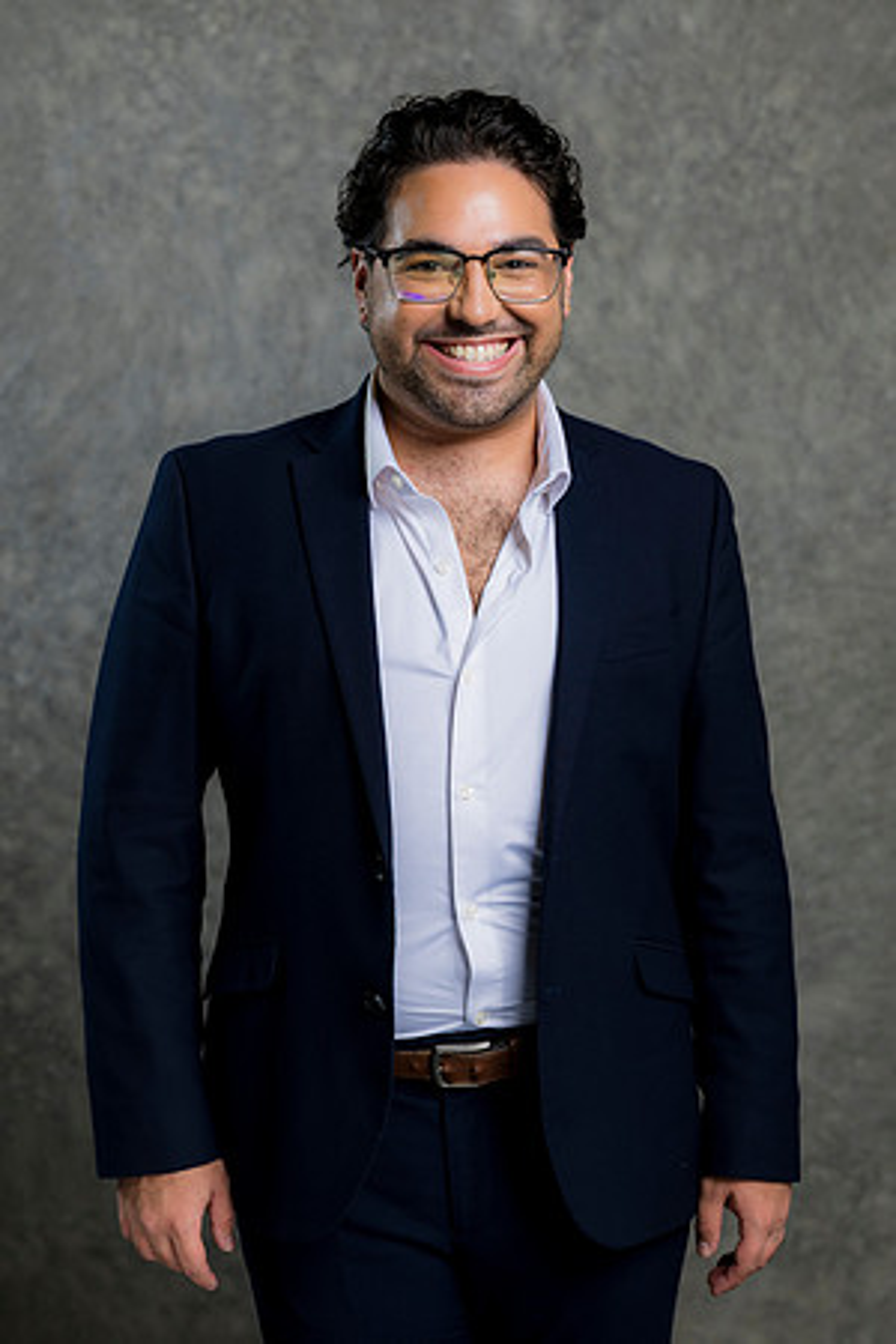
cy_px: 672
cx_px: 448
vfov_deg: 23.9
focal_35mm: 85
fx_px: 3173
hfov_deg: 16.1
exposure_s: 1/200
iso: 125
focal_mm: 85
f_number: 5
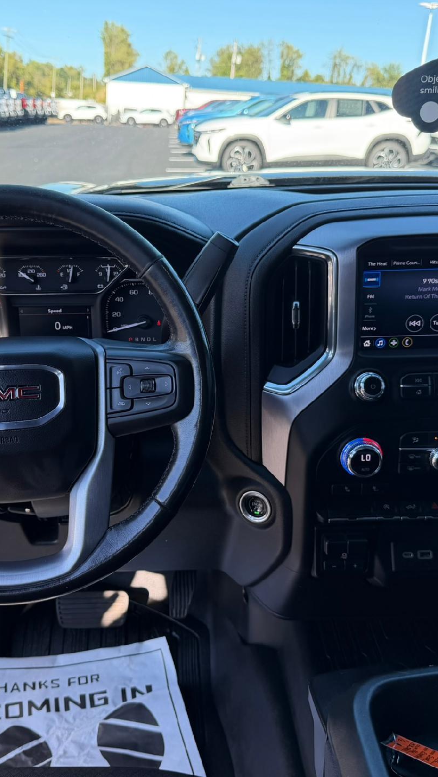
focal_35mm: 35
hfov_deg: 33.7
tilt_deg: -18.6
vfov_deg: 56.6
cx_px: 189
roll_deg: -3.0
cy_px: 388
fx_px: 722
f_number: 1.78
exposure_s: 1/333
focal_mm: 6.76
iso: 80
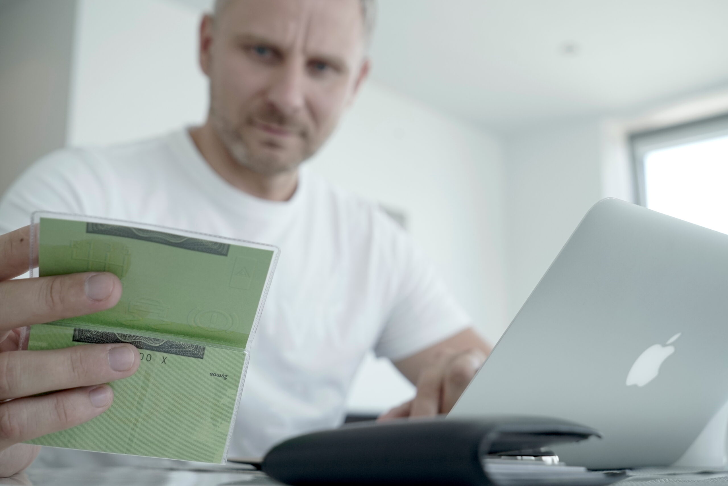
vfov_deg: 29.3
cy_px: 243
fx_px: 931
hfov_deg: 42.7
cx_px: 364
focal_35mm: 46
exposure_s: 1/160
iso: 640
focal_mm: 46
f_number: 5.6
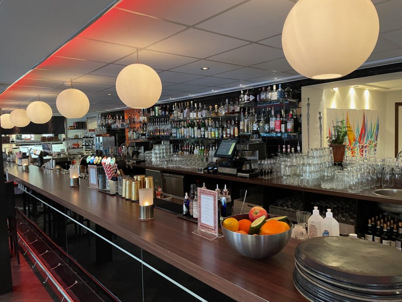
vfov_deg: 53.1
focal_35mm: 26
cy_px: 151
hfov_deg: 67.3
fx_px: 302
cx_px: 201
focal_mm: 4.2
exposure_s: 1/49
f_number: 1.6
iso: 400
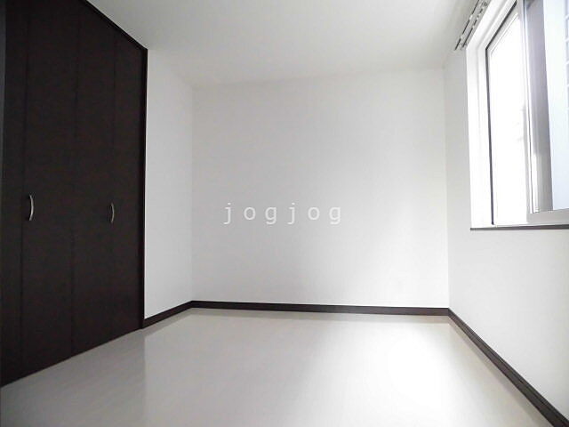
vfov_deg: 56.8
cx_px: 284
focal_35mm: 24
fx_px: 394
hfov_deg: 71.6
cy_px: 214
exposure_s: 1/30
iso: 800
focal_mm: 4.3
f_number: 3.1
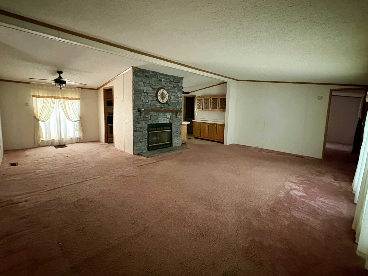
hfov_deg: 94.5
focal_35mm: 16
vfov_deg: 78.0
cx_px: 183
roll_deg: -1.7
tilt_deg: -6.2
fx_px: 170
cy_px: 128
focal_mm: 2.22
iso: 1250
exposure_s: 1/30
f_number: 2.2
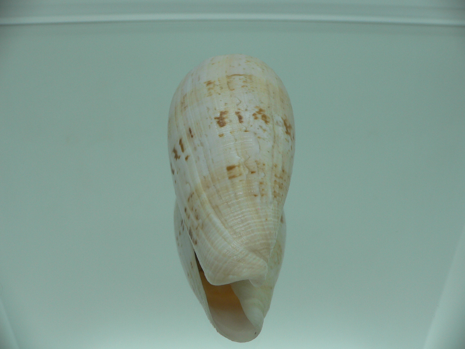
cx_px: 232
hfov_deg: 52.6
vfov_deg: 40.7
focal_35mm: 35
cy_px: 174
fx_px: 470
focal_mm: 4.6
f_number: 2.8
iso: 80
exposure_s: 1/80
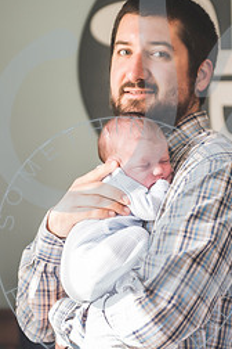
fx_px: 1141
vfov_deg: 17.3
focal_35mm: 118
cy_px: 140
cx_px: 185
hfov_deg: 11.6
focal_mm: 66
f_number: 2.8
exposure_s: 1/125
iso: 500
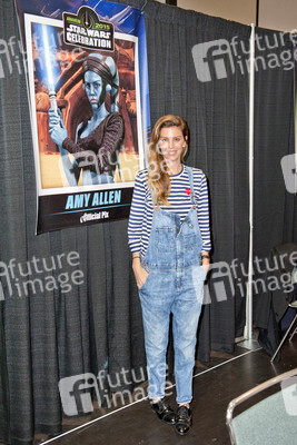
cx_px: 148
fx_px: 470
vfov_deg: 50.7
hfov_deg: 35.1
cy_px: 222
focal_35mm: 38
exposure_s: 1/400
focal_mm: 38
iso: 640
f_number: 4
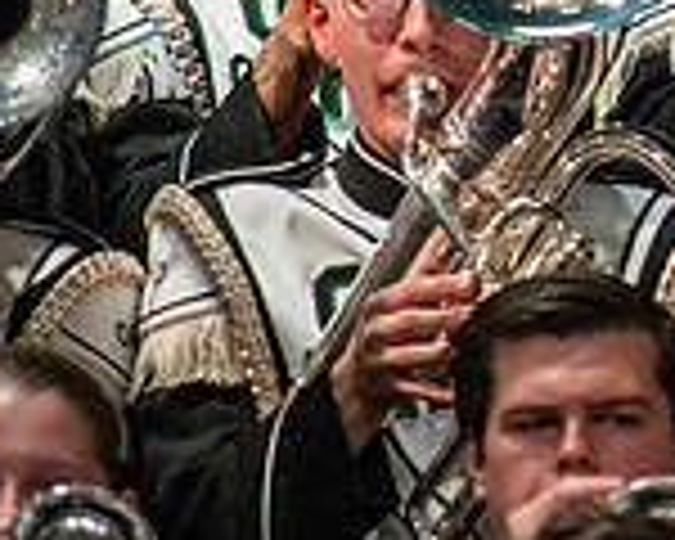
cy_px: -126
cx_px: 1179
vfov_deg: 0.7
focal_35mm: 2171
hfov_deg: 0.9
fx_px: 43371
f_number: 5.6
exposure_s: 1/400
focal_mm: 600
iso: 5000
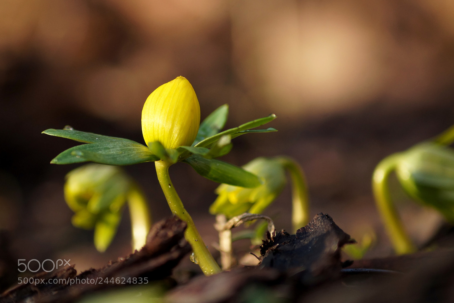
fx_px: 3783
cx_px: 227
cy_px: 152
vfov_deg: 4.6
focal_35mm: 300
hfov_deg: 6.9
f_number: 5.6
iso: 400
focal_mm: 200
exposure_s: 1/200
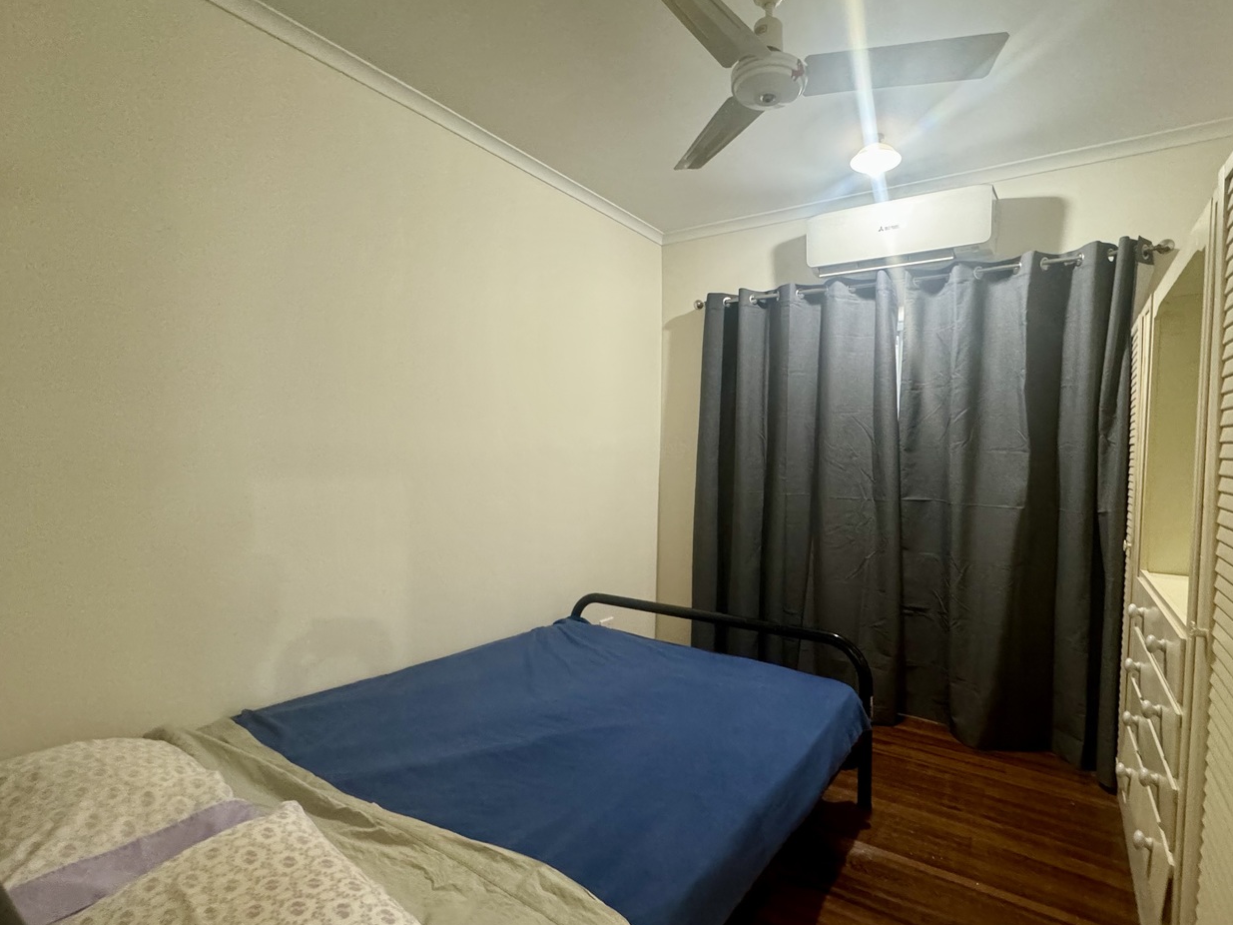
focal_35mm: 17
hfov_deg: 90.5
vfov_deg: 74.7
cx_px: 699
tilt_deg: -2.6
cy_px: 478
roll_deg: -0.8
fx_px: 605
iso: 640
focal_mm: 2.22
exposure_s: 1/50
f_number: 2.2
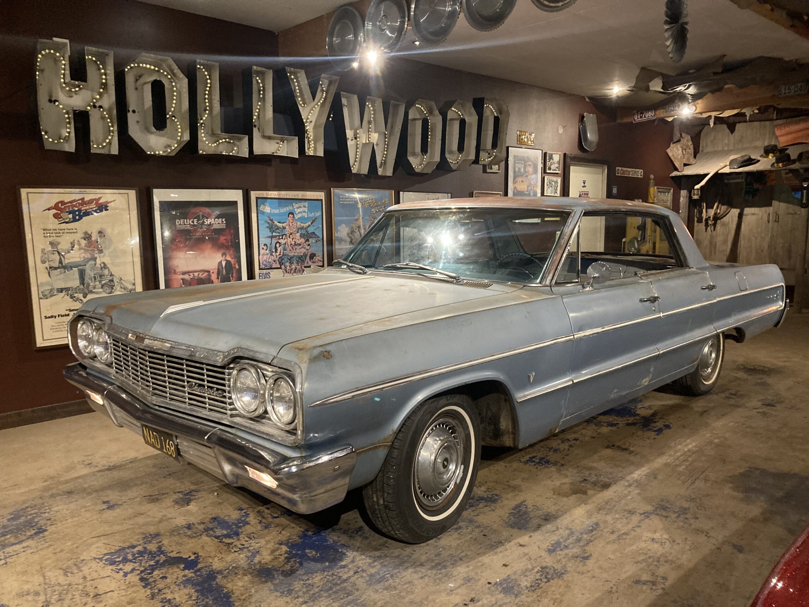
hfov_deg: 63.4
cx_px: 404
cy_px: 304
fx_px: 654
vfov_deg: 49.7
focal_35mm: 28
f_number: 1.8
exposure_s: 1/25
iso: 400
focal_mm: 3.99
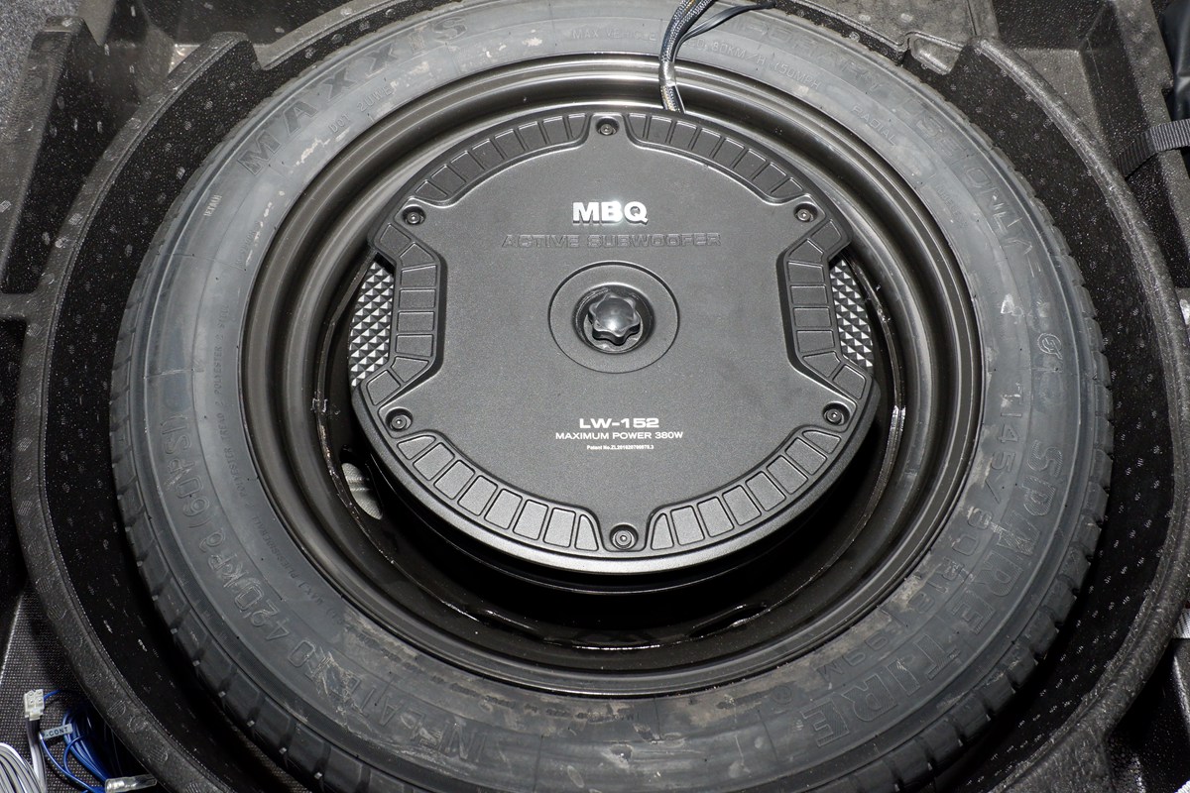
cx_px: 595
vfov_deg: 43.6
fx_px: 992
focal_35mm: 30
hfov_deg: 61.9
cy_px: 396
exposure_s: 1/125
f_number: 7.1
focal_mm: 20.1
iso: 2000
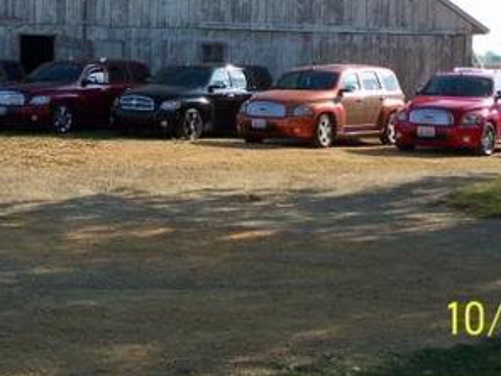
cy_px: 15
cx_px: 176
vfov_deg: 18.0
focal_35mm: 80
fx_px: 1158
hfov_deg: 24.3
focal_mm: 7.8
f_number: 2.8
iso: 64
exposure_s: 1/800
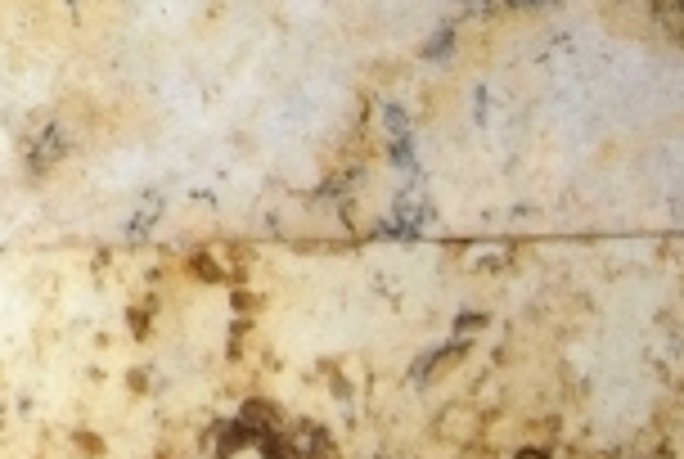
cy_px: -486
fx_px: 4702
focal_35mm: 247
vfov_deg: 5.5
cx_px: -711
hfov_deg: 7.9
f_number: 3.8
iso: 100
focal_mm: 28
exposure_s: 1/60
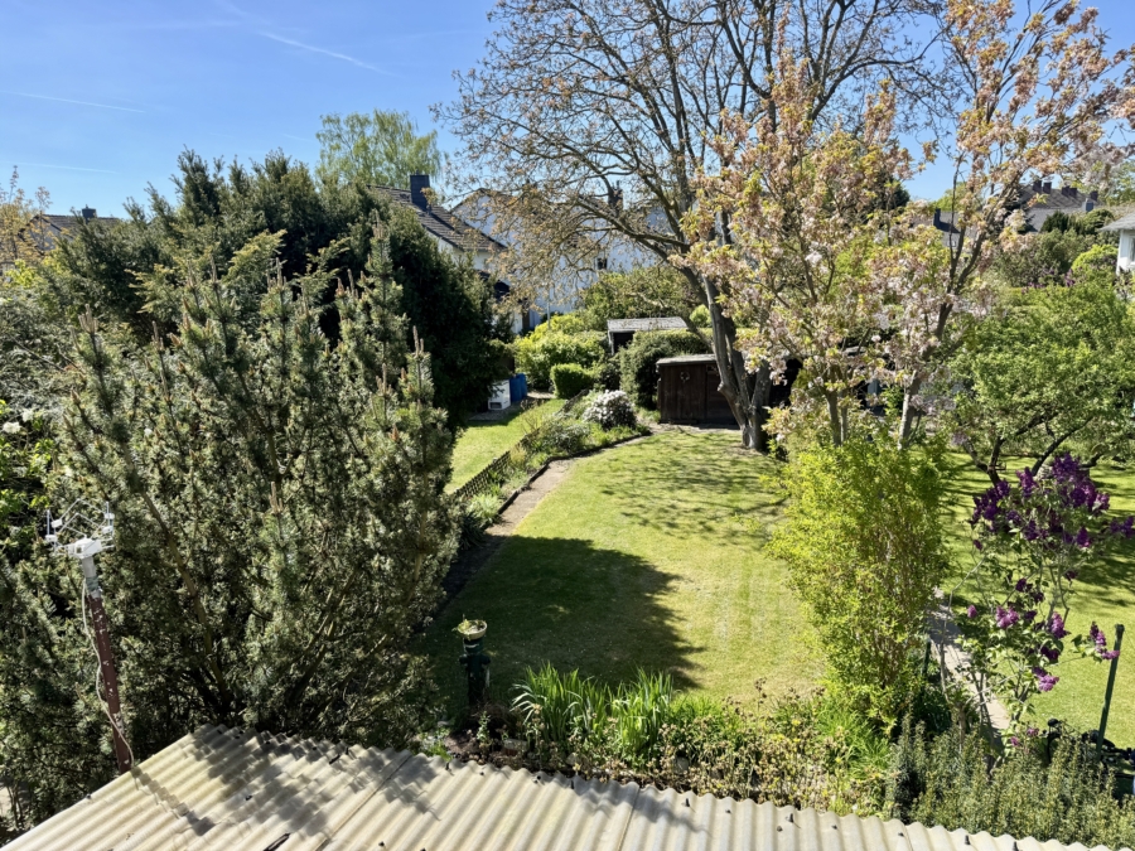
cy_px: 426
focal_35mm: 24
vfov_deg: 56.8
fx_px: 787
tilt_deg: -10.6
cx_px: 568
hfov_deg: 71.6
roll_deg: +1.9
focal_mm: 6.76
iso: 80
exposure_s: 1/1767
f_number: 1.78
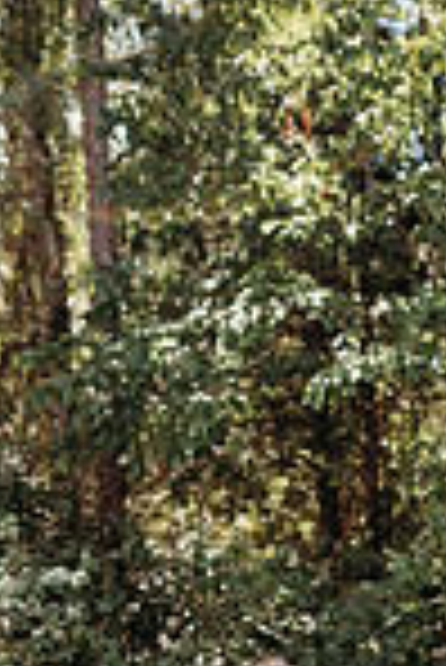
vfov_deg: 25.2
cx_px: 338
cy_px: 778
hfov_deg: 18.6
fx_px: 1353
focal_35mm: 73
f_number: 2.2
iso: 100
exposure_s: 1/800
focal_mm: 24
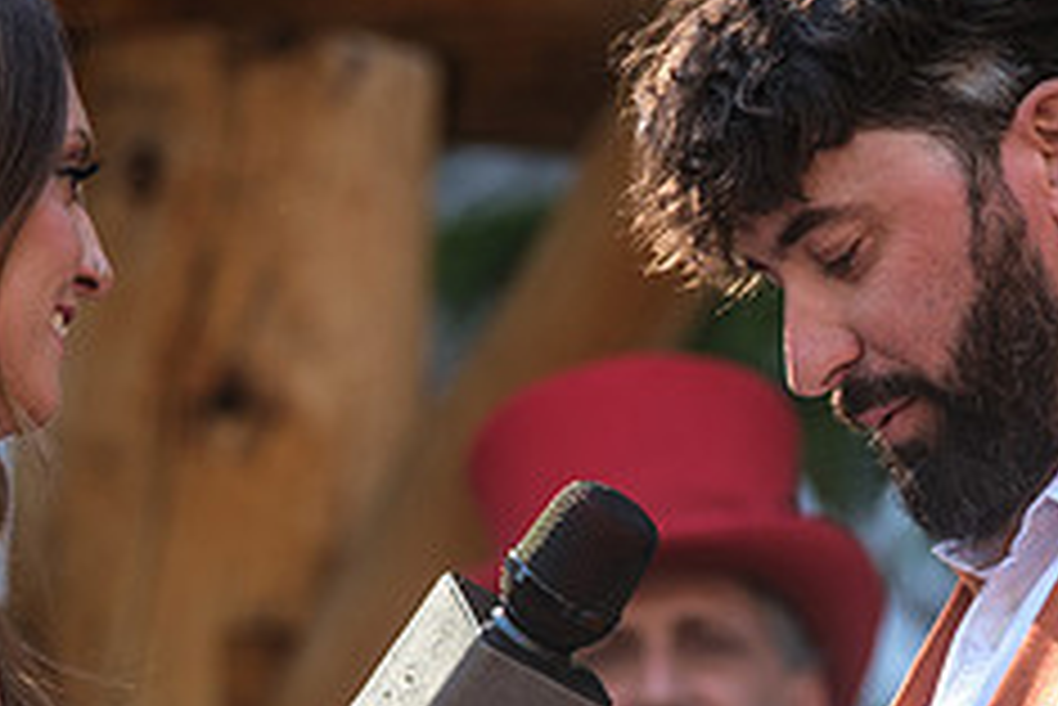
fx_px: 14644
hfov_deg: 4.1
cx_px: 792
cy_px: 762
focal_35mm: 498
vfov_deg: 2.8
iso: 400
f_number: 3.6
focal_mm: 134.4
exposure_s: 1/210
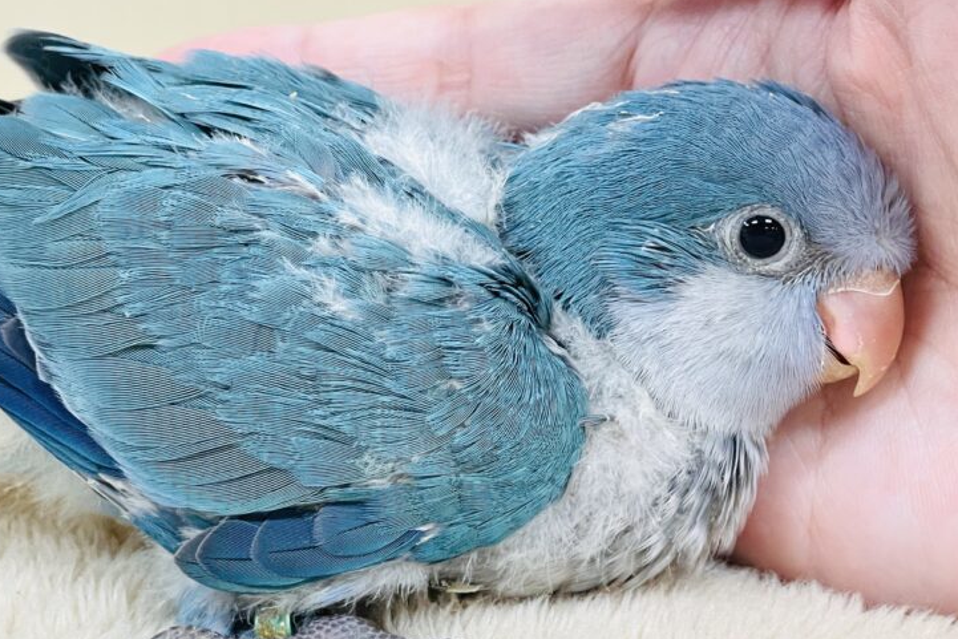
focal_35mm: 90
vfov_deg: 15.2
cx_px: 355
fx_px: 2395
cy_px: 348
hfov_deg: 22.6
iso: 125
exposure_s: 1/104
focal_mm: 6
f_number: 2
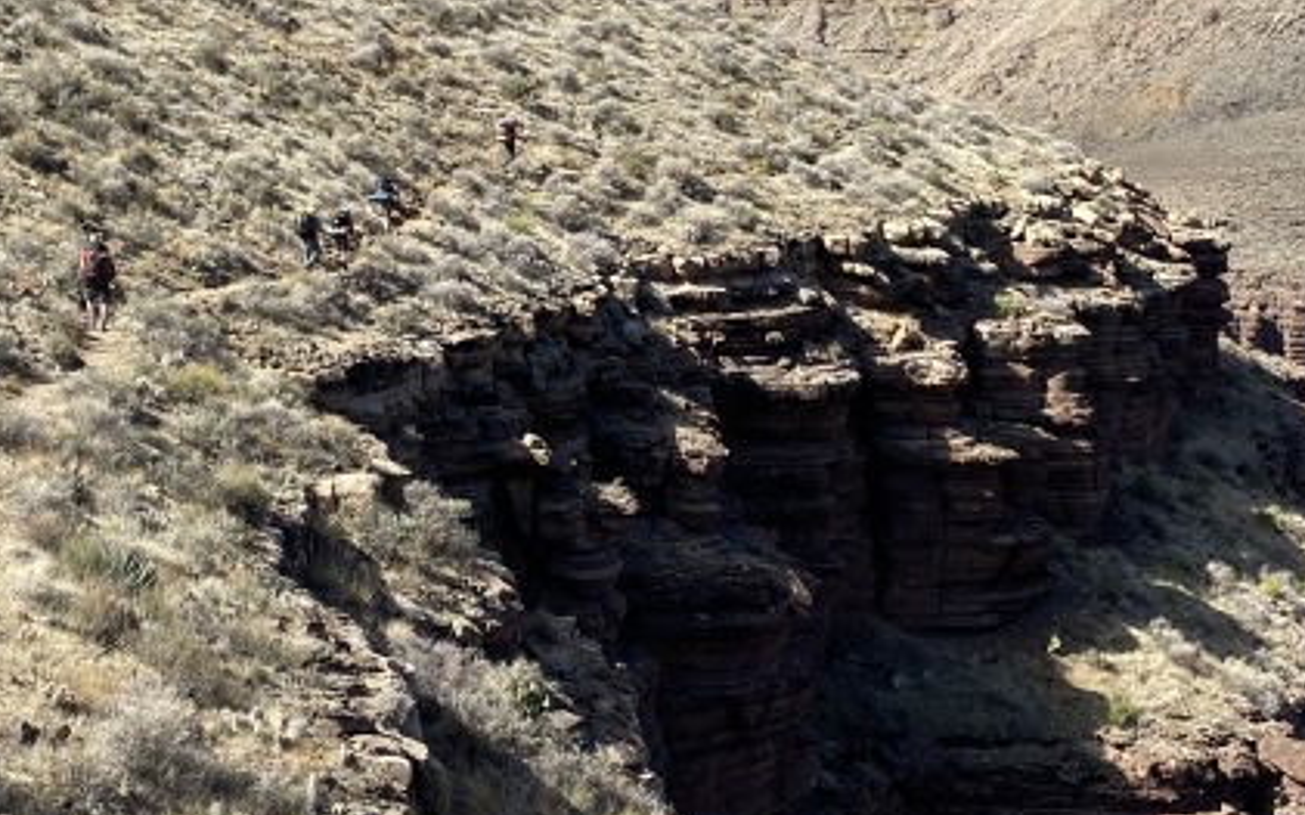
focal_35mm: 67
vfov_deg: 19.4
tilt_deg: -5.6
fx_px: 2383
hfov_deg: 30.6
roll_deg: +0.3
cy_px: 390
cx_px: 577
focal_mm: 4.25
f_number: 1.8
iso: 32
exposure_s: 1/1701
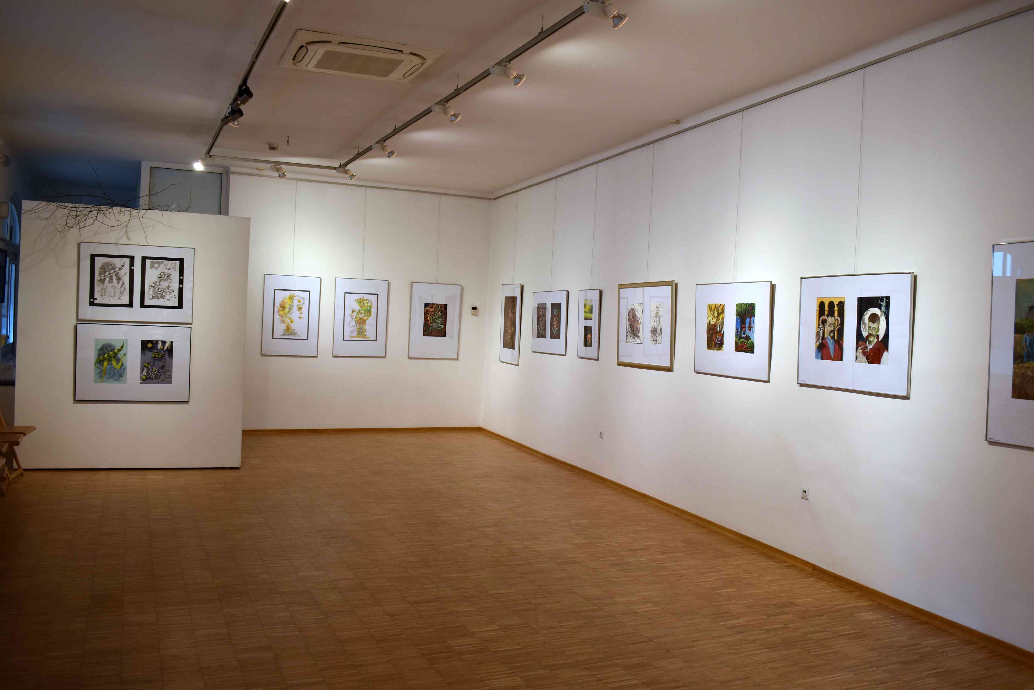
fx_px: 862
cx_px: 517
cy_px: 345
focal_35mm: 30
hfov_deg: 61.9
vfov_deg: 43.6
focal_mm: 20
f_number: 5
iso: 400
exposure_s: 1/100
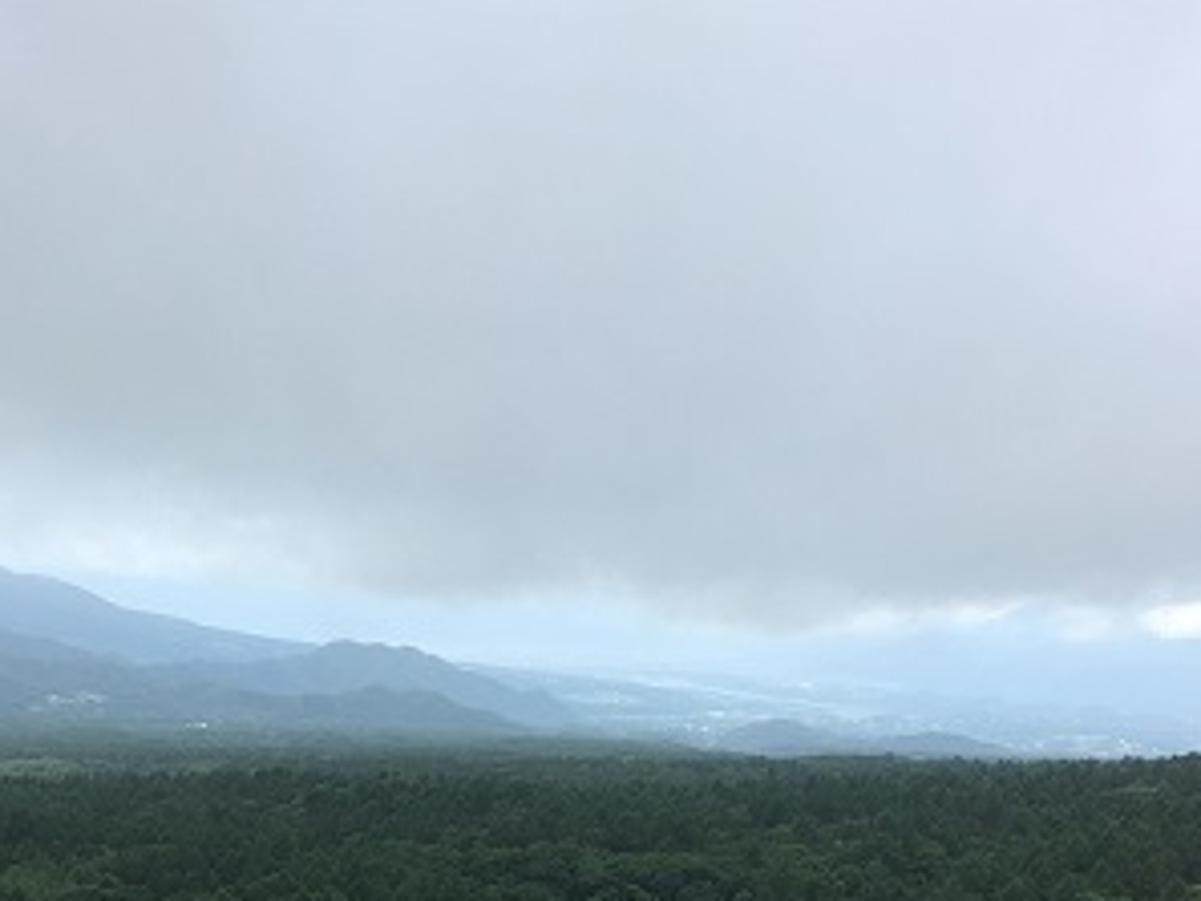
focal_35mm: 59
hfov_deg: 32.6
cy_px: 792
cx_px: 491
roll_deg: -2.0
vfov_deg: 24.2
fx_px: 2048
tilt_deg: -7.0
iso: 25
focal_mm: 4.15
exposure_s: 1/354
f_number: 2.2
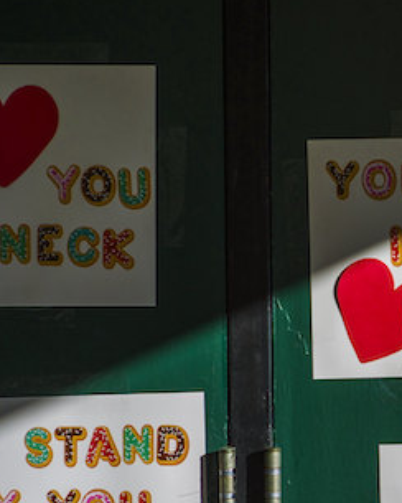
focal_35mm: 249
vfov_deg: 7.8
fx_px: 3703
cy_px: 288
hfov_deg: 6.2
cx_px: 504
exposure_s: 1/4000
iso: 160
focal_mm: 90
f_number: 2.8
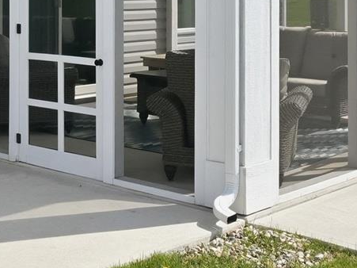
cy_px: -34
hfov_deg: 24.1
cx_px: 85
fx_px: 825
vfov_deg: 17.7
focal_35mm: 80
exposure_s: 1/4000
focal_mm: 10
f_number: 4
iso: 800
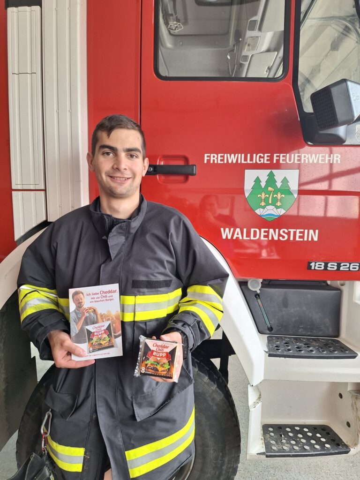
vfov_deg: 73.9
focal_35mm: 23
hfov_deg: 58.9
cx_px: 180
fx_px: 319
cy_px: 240
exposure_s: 1/50
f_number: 1.8
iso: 50
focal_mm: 5.54
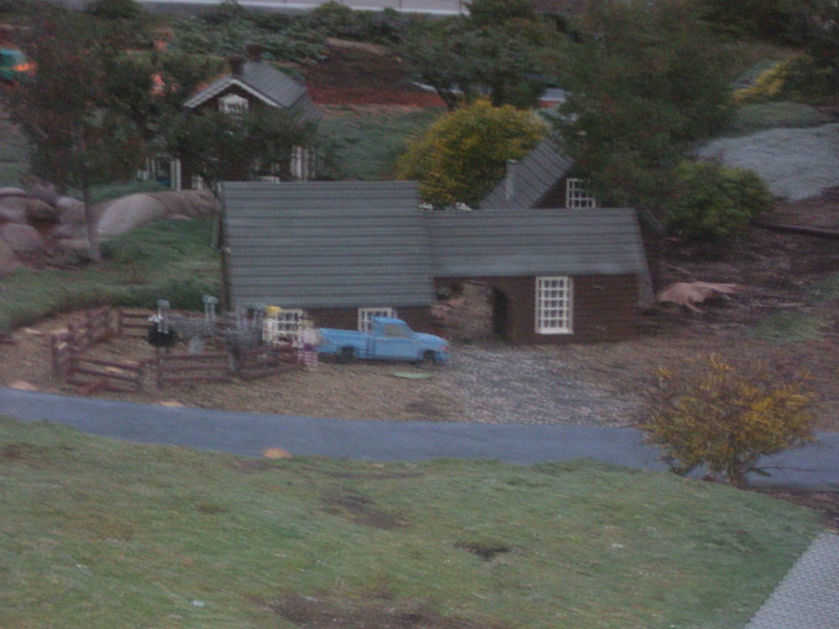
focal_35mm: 114
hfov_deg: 17.3
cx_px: 420
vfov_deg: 13.0
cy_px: 314
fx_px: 2763
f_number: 5.6
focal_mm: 18.9
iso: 800
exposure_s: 1/7
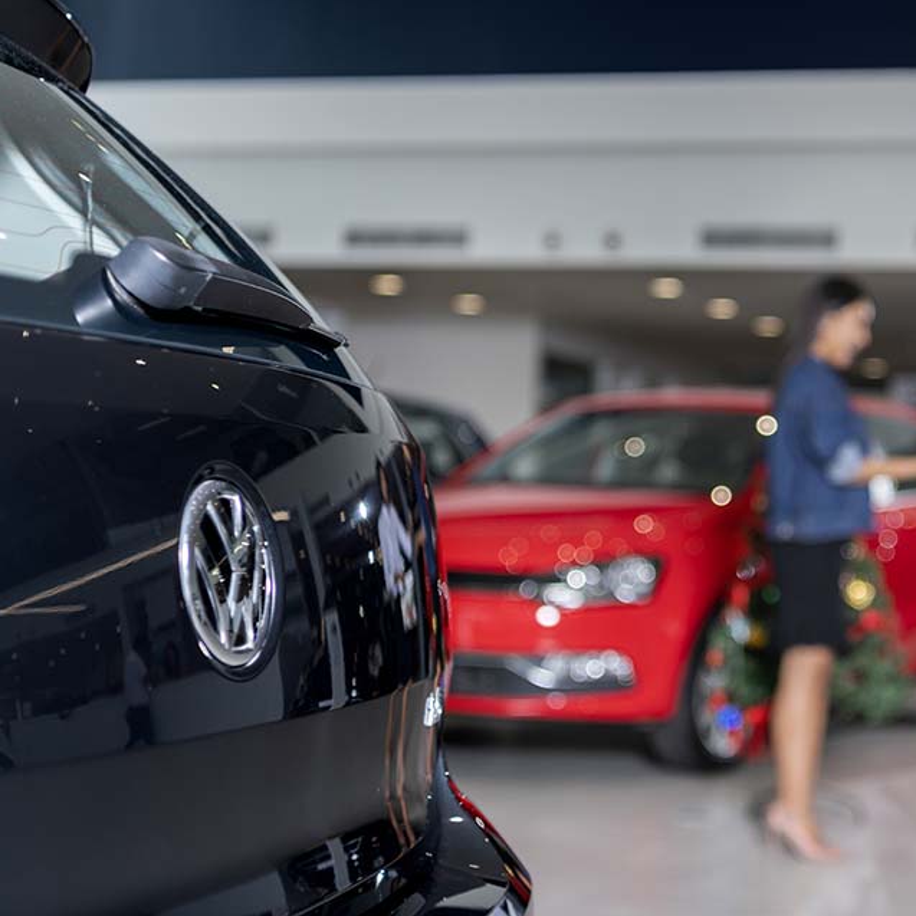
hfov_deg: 26.6
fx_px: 1916
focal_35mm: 64
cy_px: 457
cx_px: 679
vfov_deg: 26.9
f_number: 2.8
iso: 100
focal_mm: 50
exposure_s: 1/250
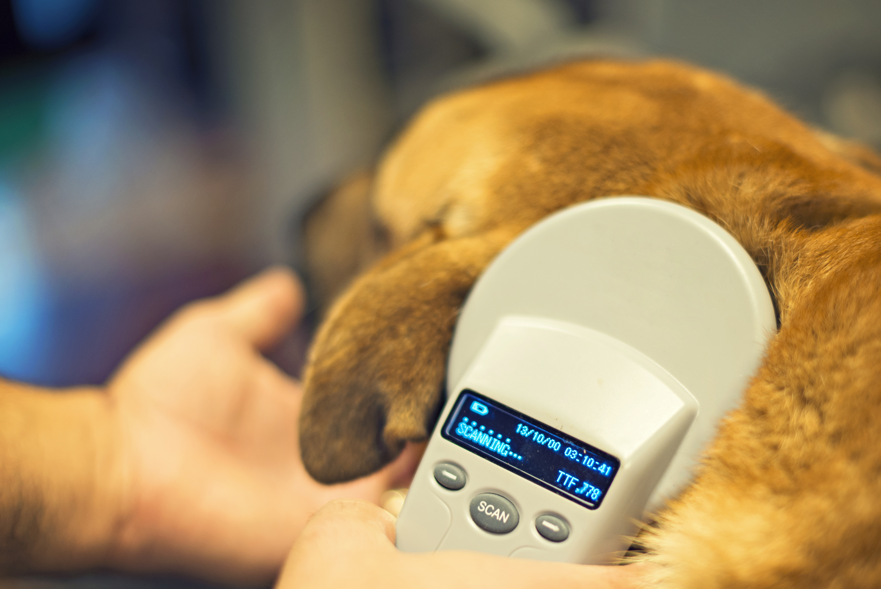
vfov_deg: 19.4
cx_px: 501
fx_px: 1714
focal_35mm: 70
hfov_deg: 28.8
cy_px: 398
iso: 320
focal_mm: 50
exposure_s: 1/125
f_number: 1.8
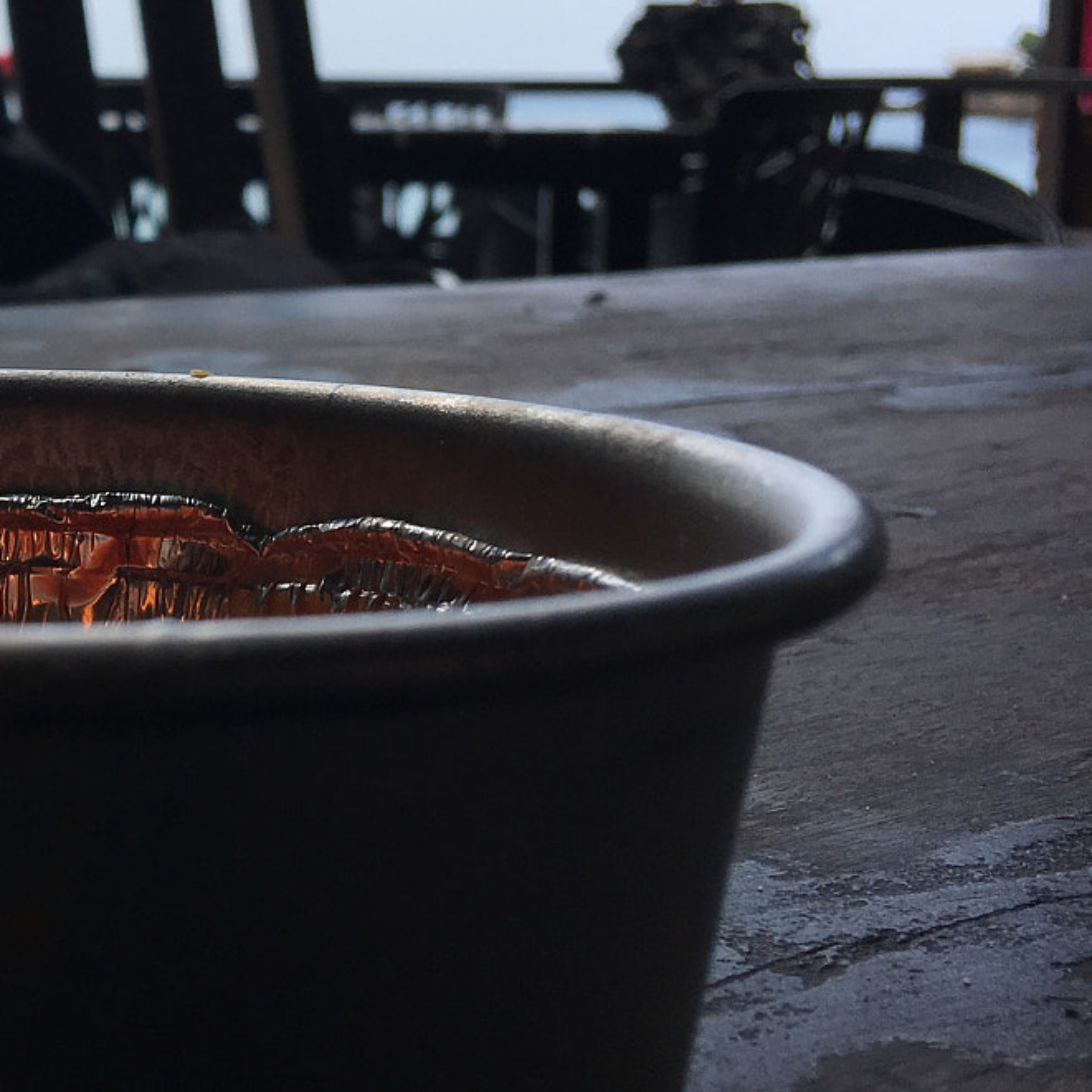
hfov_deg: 26.3
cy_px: 380
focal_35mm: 62
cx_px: 0
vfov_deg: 27.6
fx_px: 2213
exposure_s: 1/1637
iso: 25
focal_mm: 4.15
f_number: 2.2
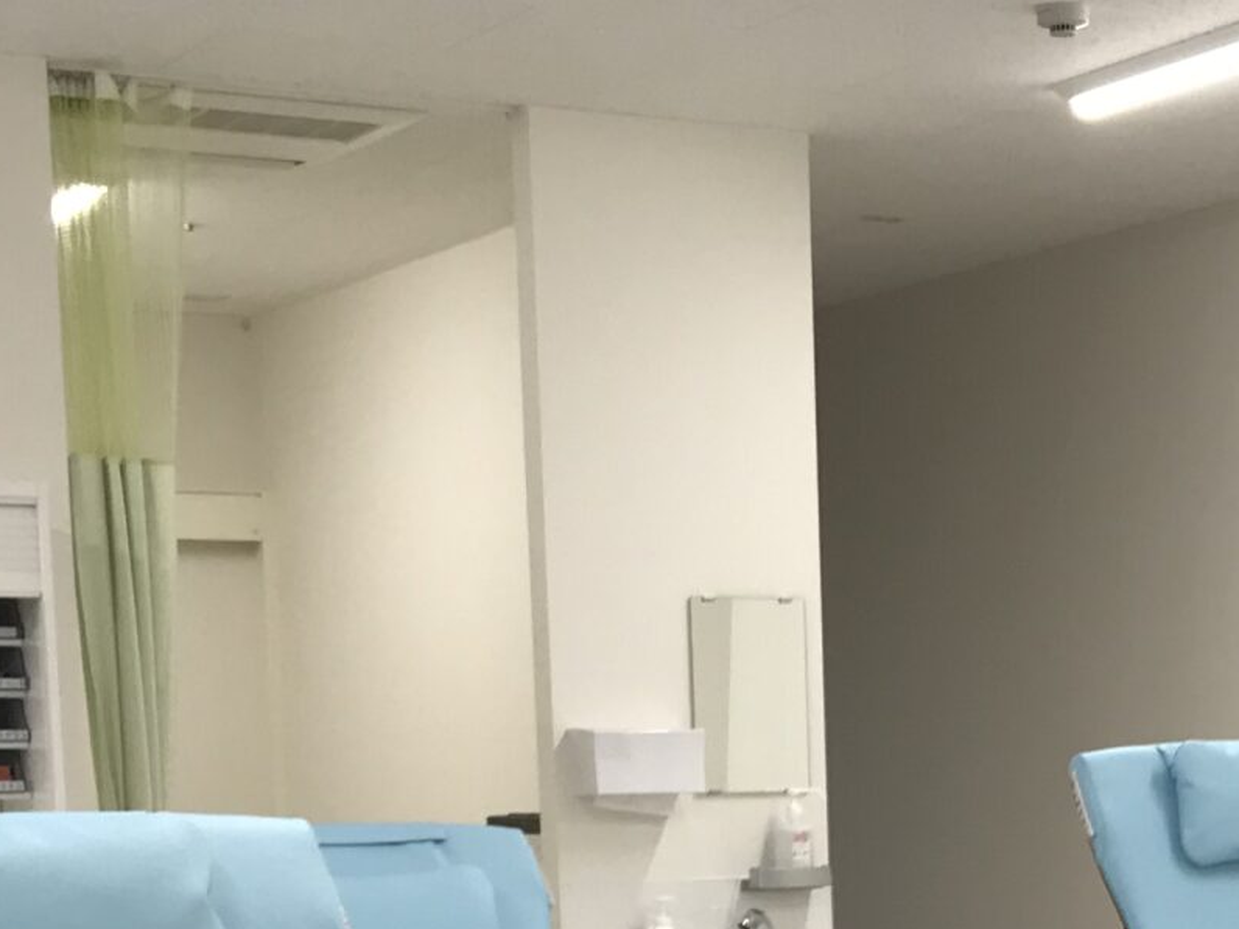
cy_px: 1195
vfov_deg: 15.6
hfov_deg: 21.5
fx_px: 3221
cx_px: 1004
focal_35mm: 90
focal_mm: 3.99
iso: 40
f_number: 1.8
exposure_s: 1/100
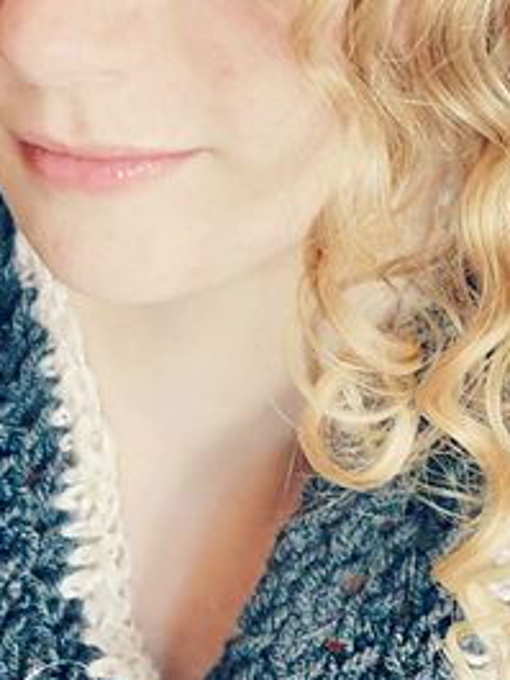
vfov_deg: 23.8
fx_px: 1610
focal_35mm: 82
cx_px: 110
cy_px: 411
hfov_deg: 17.9
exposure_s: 1/30
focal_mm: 6.2
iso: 250
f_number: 3.4
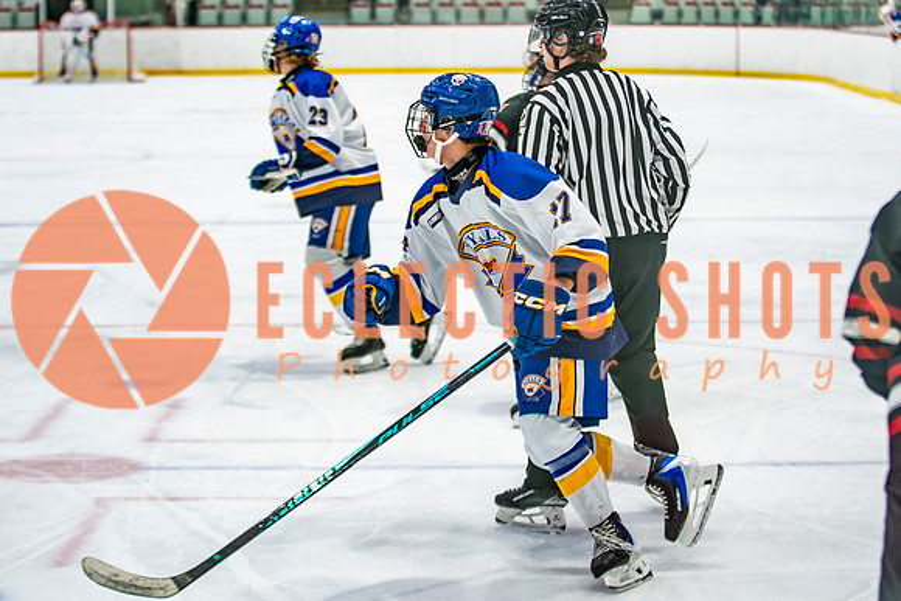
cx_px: 517
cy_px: 187
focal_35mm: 101
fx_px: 2540
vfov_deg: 13.5
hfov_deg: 20.1
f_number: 2.8
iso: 1000
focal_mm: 70
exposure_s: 1/640
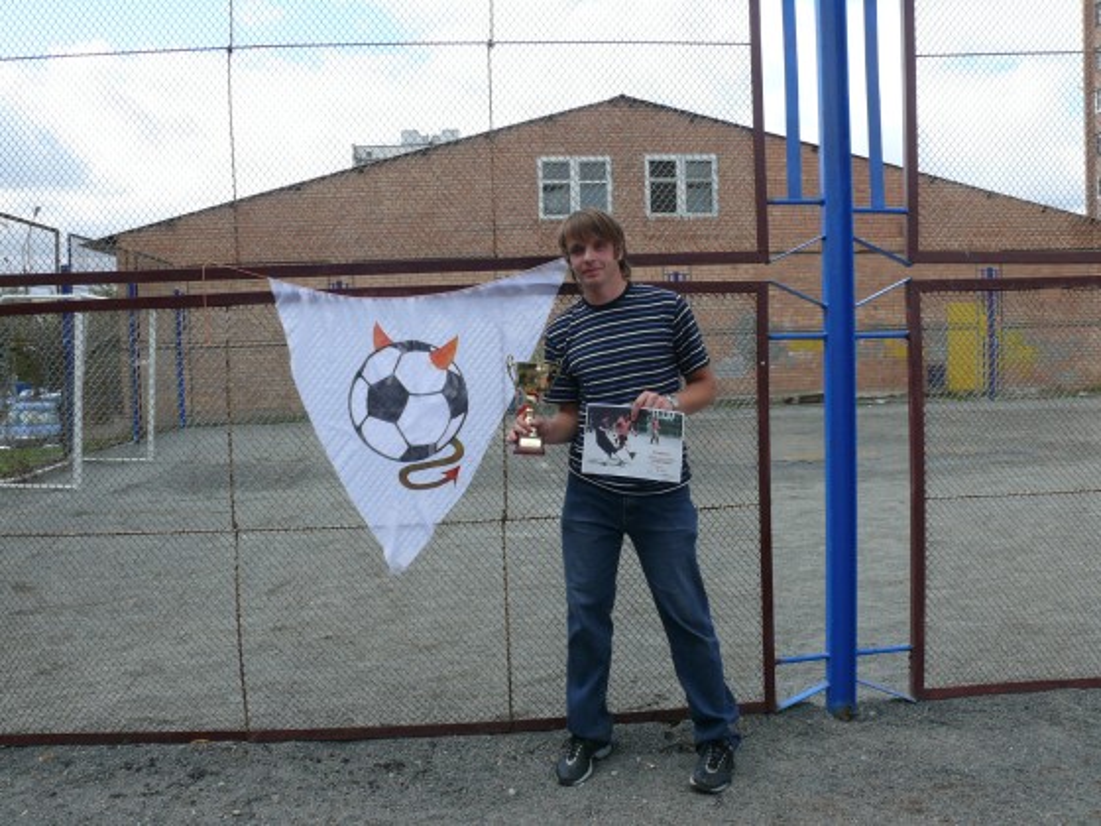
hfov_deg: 52.6
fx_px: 1113
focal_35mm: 35
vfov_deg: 40.7
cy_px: 413
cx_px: 550
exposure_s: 1/250
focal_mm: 7.4
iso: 100
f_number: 5
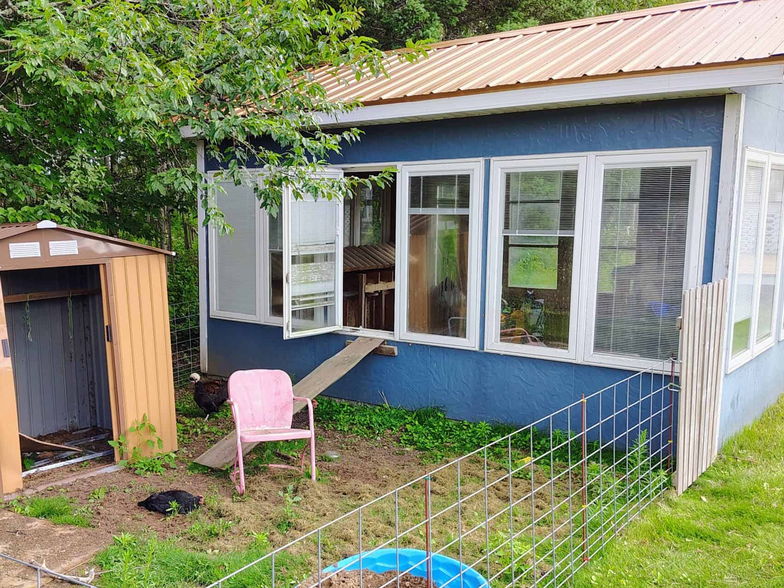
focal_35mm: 36
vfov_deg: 39.6
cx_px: 265
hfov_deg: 50.5
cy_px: 327
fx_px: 815
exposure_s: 1/200
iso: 124
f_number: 1.8
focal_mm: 5.56
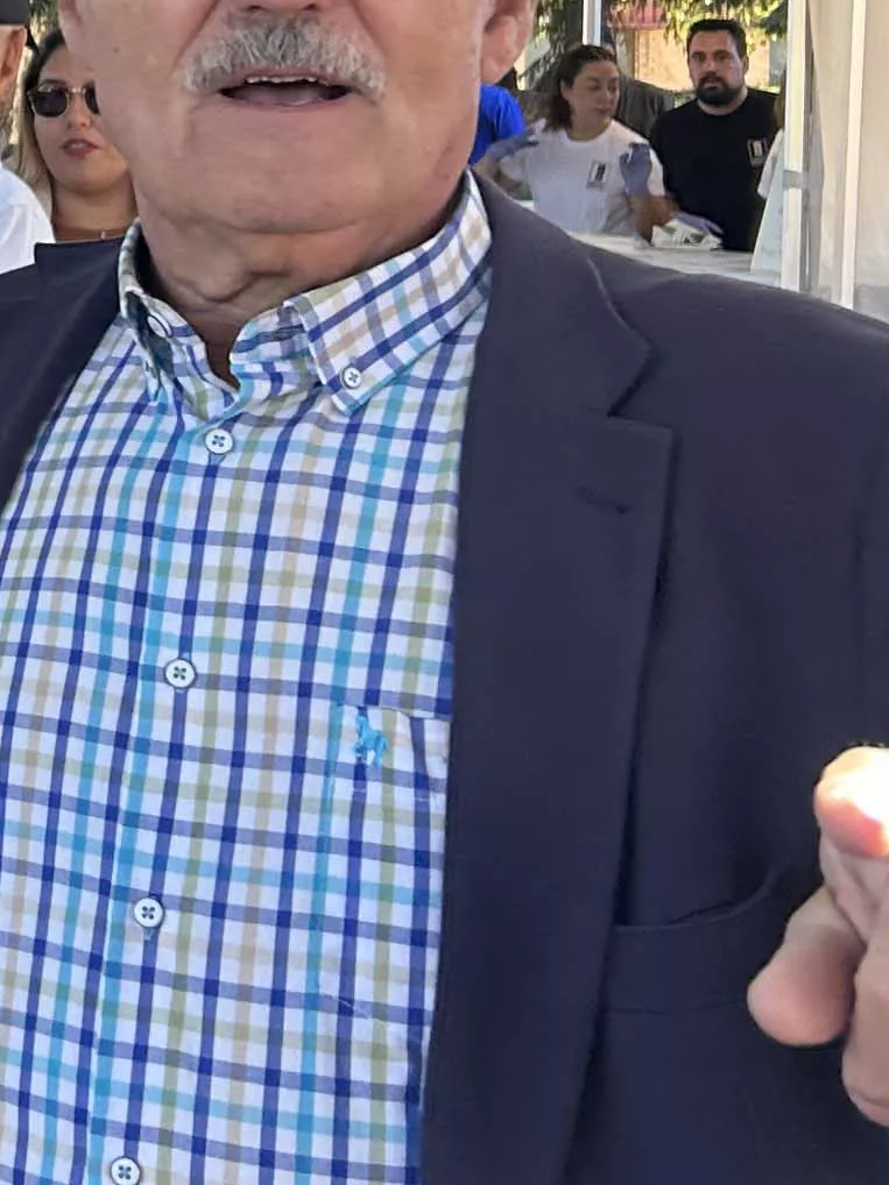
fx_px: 3528
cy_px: 5
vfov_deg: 18.6
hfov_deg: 13.2
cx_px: -625
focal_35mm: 103
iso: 32
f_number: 1.5
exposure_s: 1/132
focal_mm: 5.7
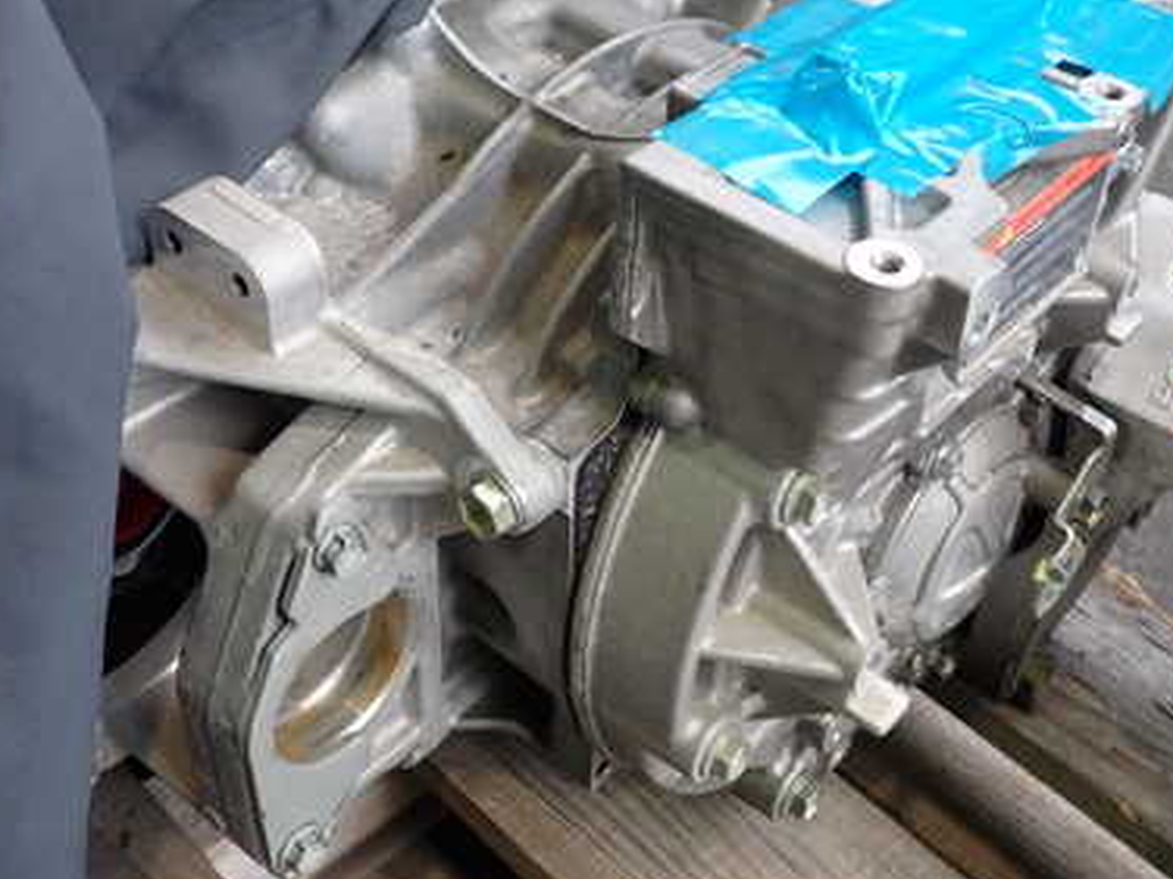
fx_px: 1626
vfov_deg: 30.2
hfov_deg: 39.3
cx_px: 754
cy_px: 350
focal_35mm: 48
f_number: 2.3
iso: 200
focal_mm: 5.4
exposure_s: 1/80
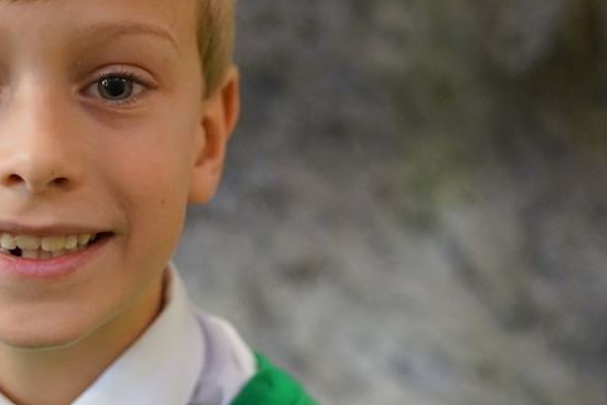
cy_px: 166
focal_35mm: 83
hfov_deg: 24.4
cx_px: 218
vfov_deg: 16.4
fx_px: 1399
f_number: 3.5
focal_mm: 50
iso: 6400
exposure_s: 1/160
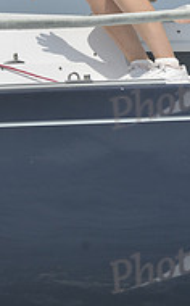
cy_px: 27
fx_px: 5193
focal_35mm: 624
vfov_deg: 3.4
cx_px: 27
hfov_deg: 2.1
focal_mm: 200
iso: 280
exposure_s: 1/1000
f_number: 8
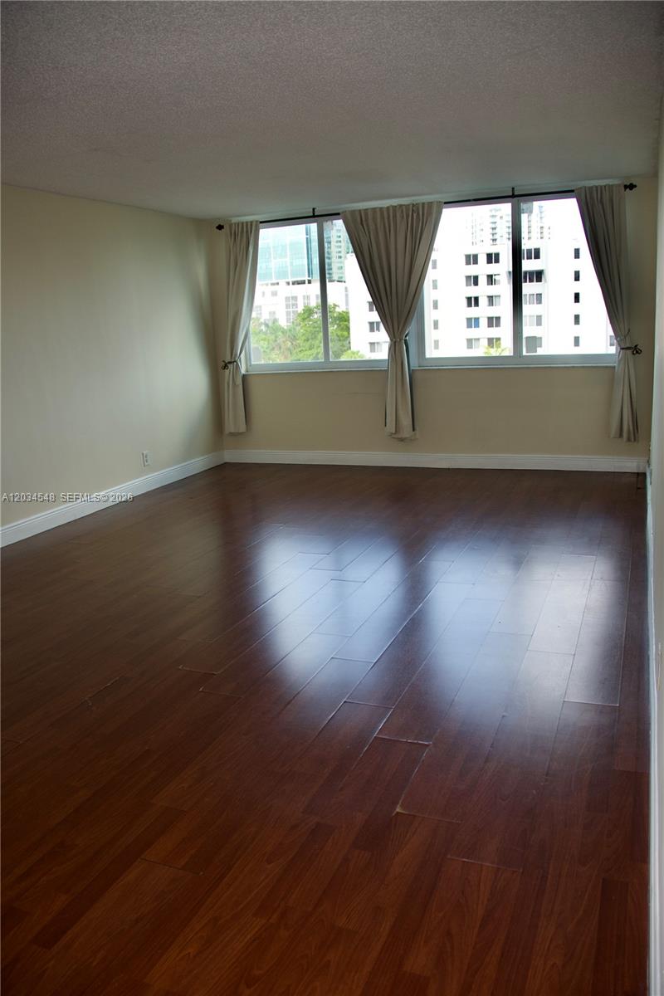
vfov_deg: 67.4
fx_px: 747
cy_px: 498
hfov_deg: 47.9
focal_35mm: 27
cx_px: 332
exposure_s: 1/125
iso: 200
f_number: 3.5
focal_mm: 18
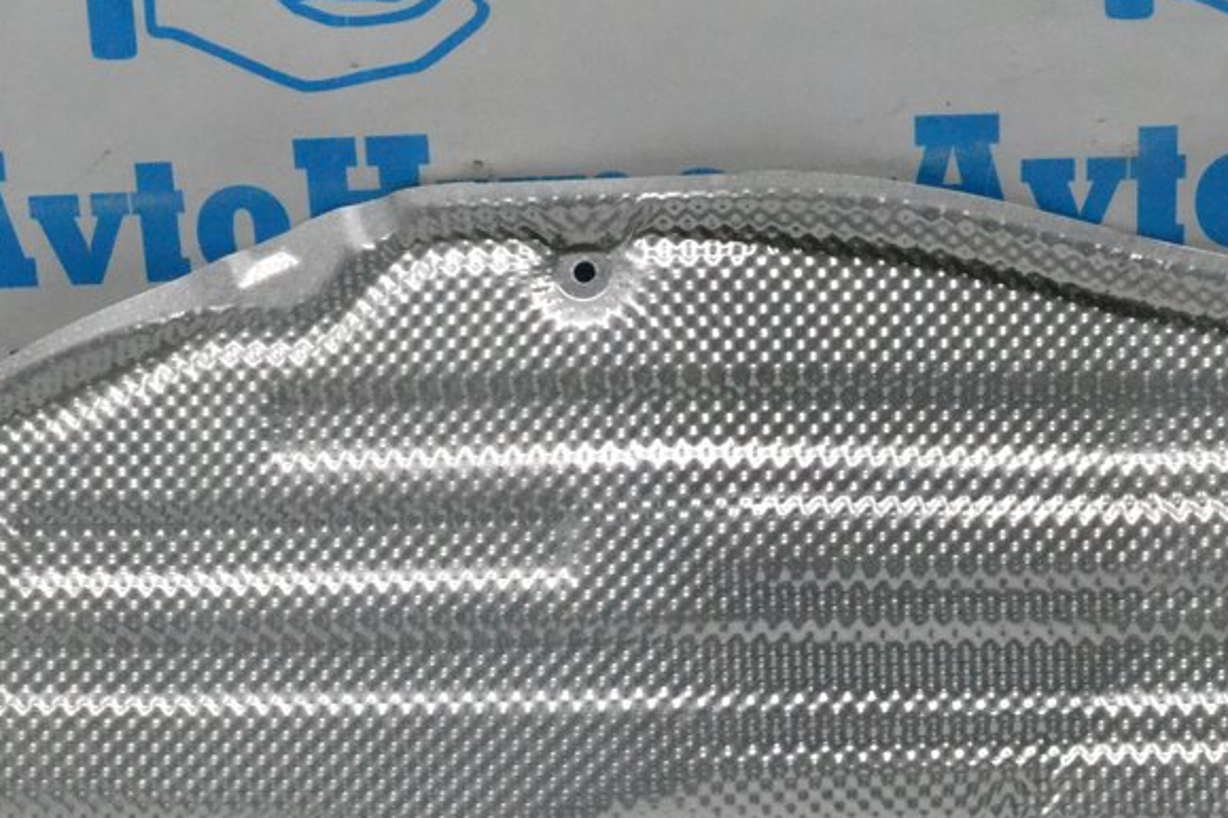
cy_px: 544
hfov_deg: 29.2
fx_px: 2353
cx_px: 698
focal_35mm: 69
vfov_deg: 19.7
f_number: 13
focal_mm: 26
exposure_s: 1/160
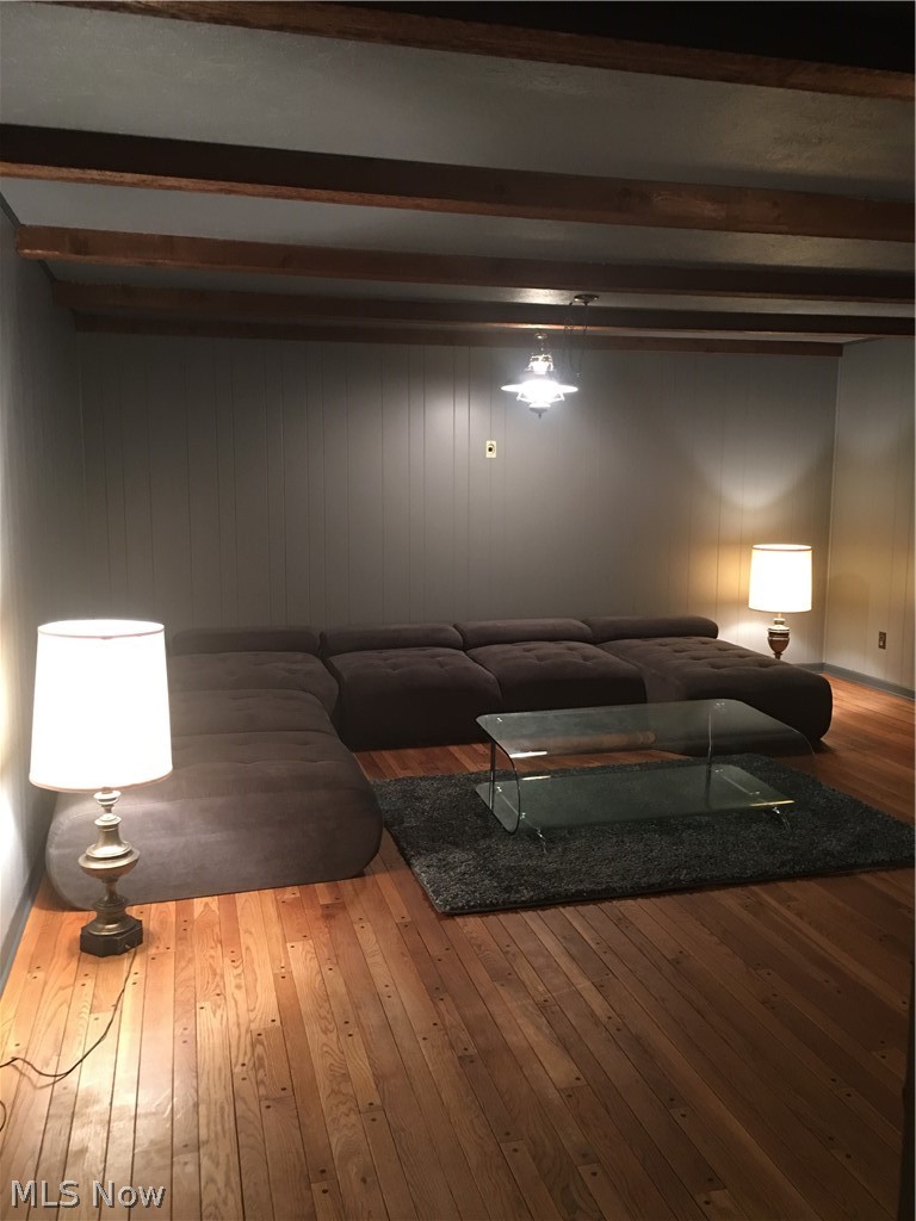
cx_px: 458
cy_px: 610
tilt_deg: -6.3
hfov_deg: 48.2
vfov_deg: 61.7
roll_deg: +0.2
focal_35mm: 29
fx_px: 1023
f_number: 2.2
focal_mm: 4.15
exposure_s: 1/10
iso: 80
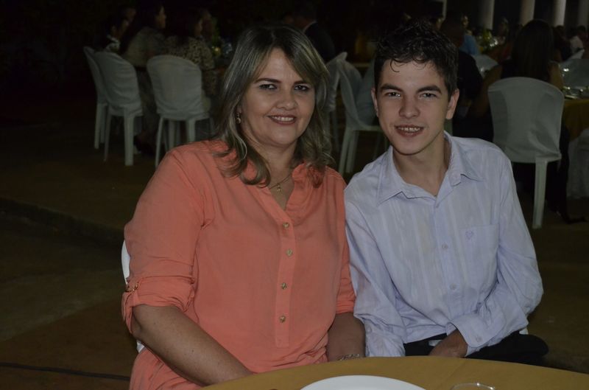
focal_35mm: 44
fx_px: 710
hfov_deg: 45.1
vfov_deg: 30.7
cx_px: 294
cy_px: 195
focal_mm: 29
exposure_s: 1/60
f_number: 4.5
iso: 3200
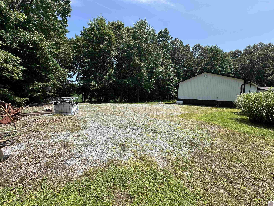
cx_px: 137
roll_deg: -0.9
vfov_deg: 85.7
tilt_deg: -5.8
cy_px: 103
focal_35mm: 14
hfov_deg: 102.1
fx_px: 111
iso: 50
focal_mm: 2.22
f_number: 2.2
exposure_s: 1/1416
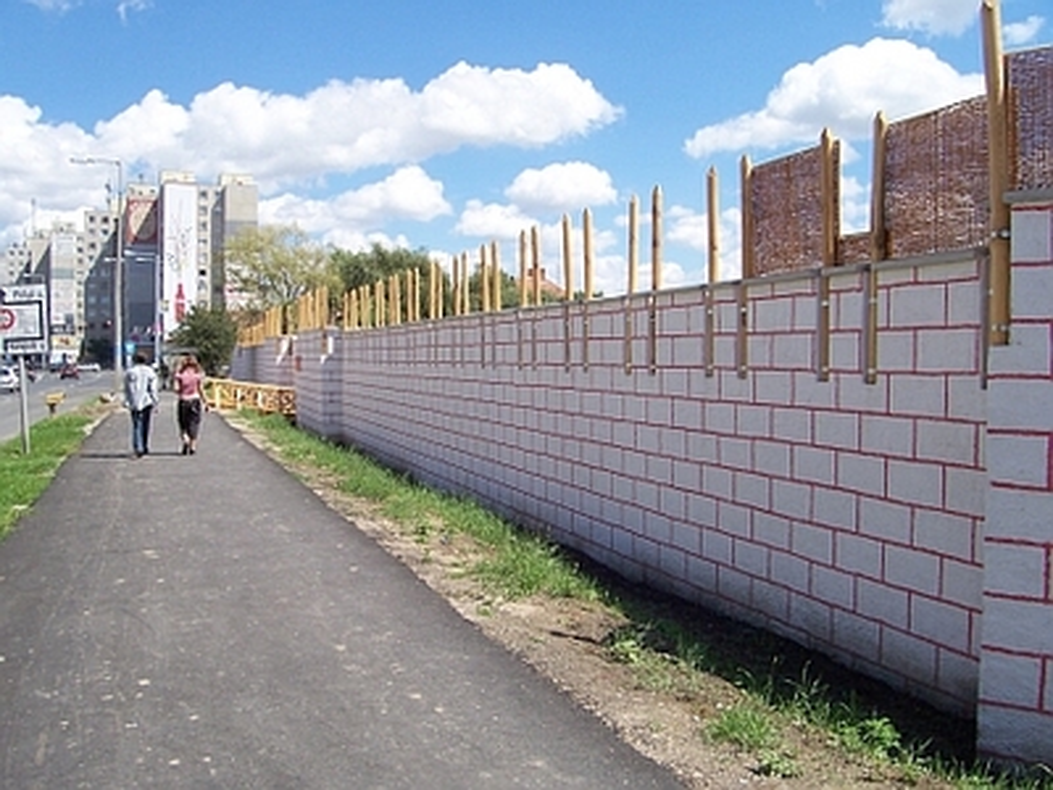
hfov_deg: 54.0
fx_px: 1034
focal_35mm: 34
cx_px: 526
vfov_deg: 41.8
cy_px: 395
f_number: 5.6
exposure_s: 1/500
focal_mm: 5.6
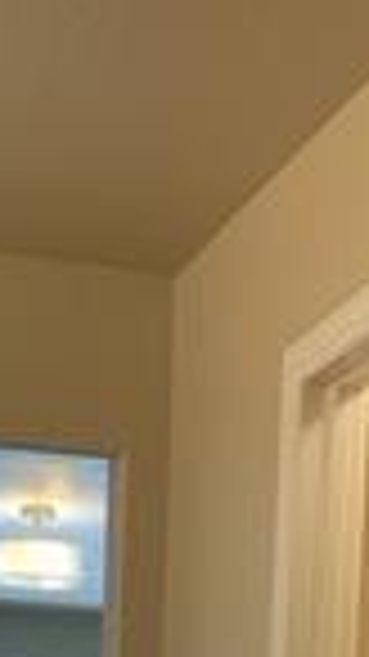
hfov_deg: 11.6
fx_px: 1811
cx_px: 117
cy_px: 1035
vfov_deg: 18.0
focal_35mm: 104
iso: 64
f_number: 1.8
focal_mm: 3
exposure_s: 1/120
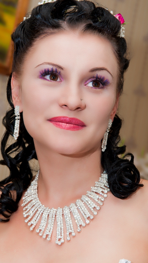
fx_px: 530
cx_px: 62
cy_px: 131
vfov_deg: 27.9
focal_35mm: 76
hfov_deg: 15.9
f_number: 7.1
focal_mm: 48
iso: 200
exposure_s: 1/200
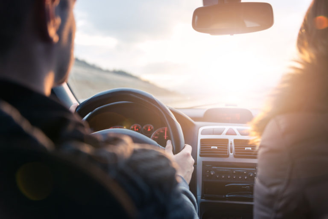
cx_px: 164
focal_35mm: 38
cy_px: 110
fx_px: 346
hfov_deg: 50.7
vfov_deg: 35.1
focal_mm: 38
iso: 400
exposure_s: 1/125
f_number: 2.8
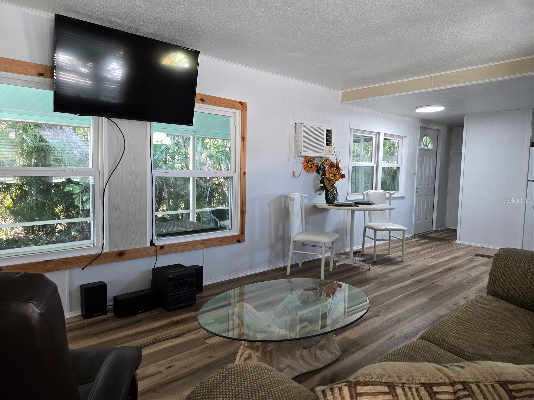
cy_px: 200
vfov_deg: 58.9
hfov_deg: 73.9
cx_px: 267
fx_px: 355
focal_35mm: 23
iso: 320
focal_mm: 5.4
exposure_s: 1/120
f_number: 1.8
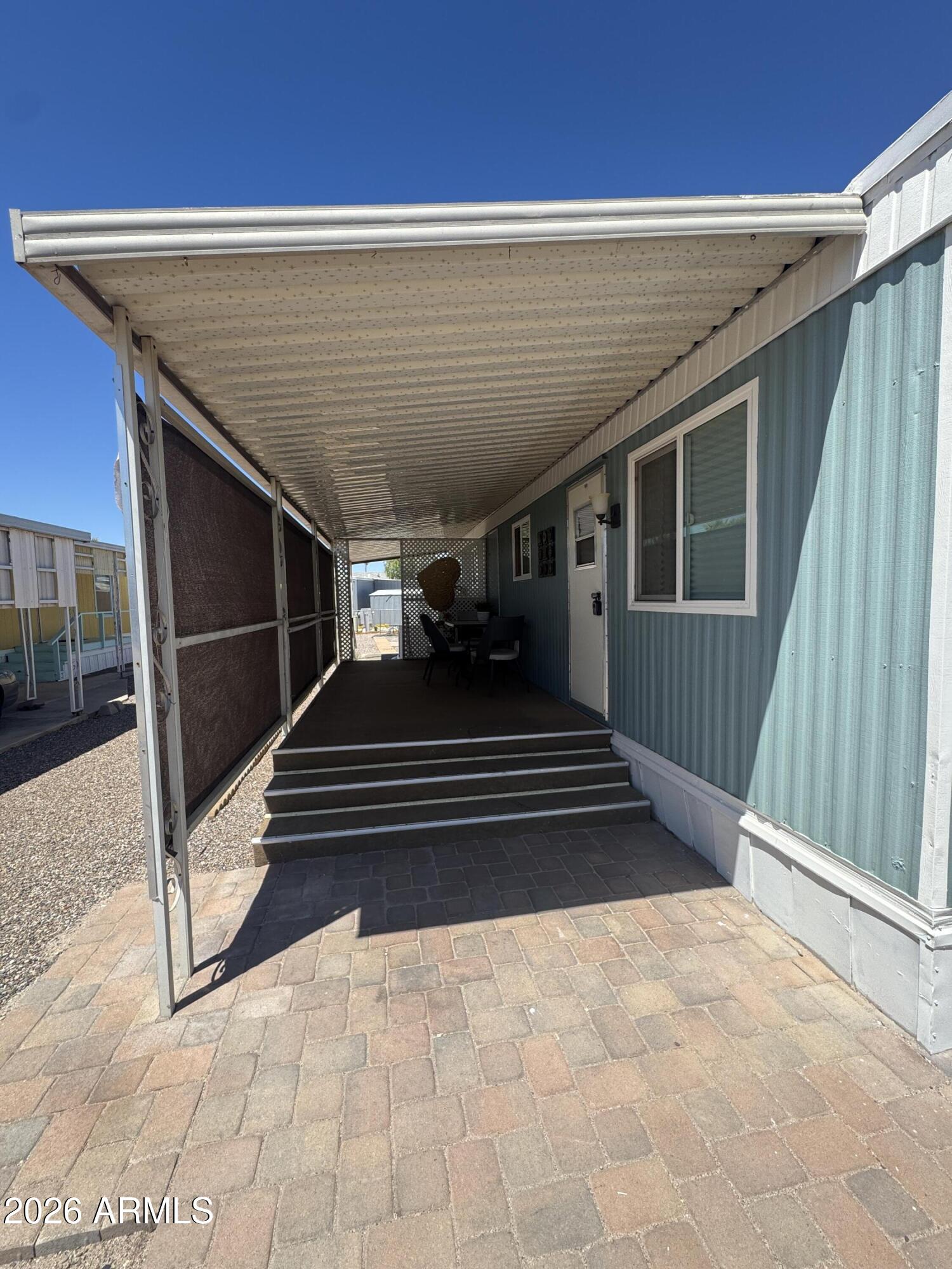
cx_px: 476
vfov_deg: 102.1
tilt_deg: -3.4
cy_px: 634
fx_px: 513
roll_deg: +1.6
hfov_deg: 85.7
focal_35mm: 14
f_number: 2.2
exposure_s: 1/501
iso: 40
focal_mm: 2.22
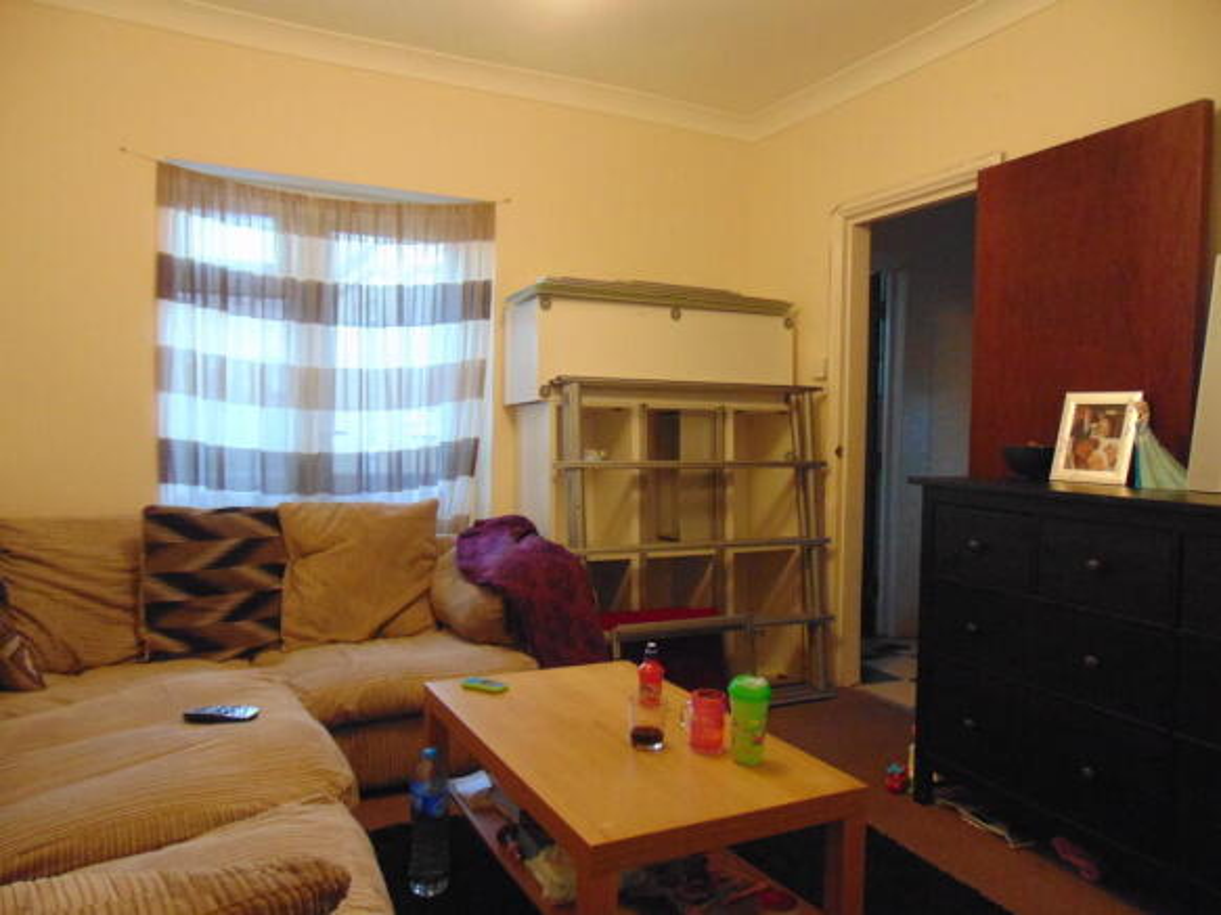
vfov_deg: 54.9
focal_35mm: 25
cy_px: 458
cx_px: 610
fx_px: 882
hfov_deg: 69.4
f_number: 3
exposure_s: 1/20
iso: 400
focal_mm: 4.5
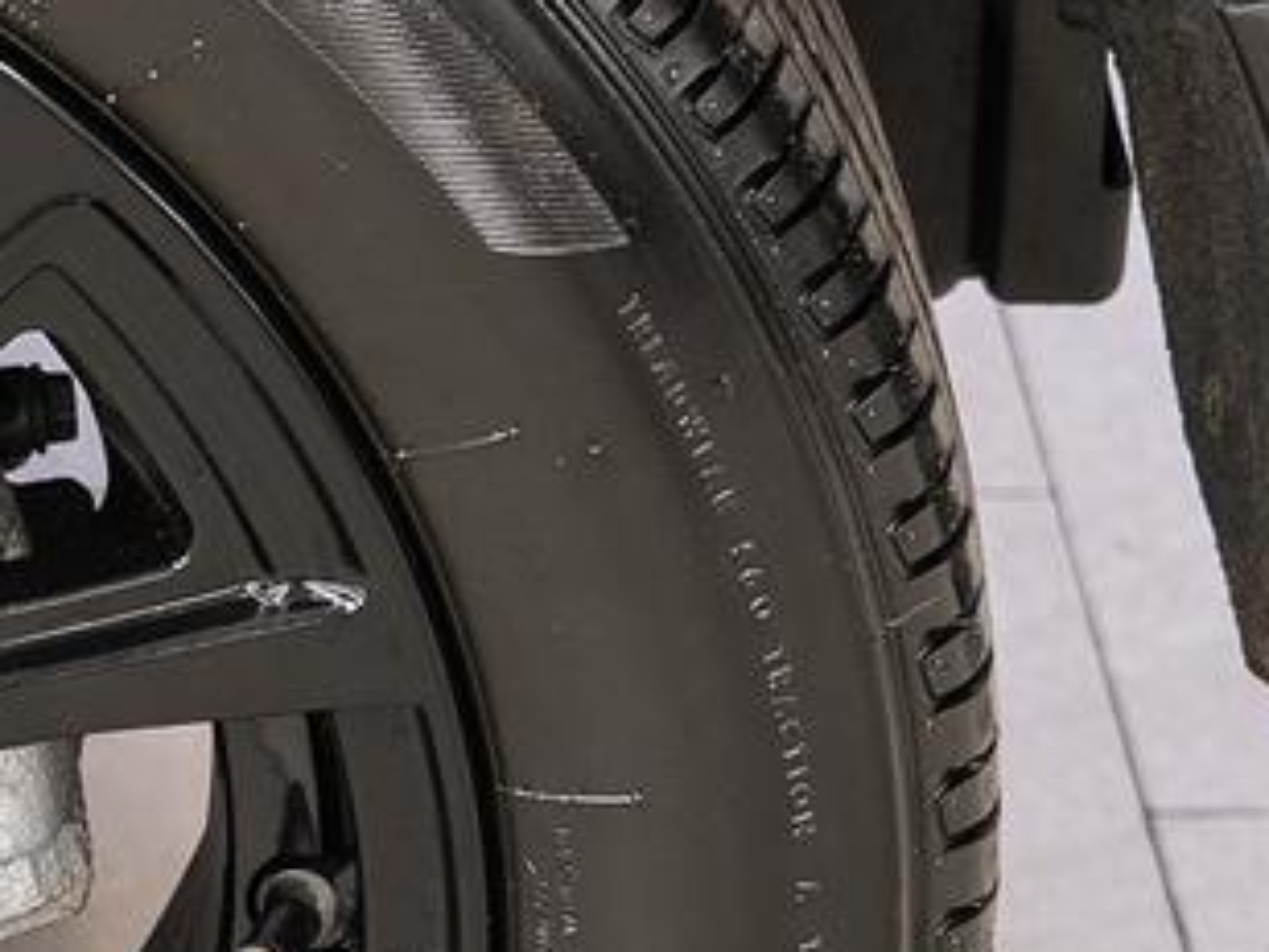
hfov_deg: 6.6
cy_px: 886
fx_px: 10815
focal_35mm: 295
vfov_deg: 5.0
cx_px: -878
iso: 100
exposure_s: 1/2
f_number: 5.6
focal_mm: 58.7
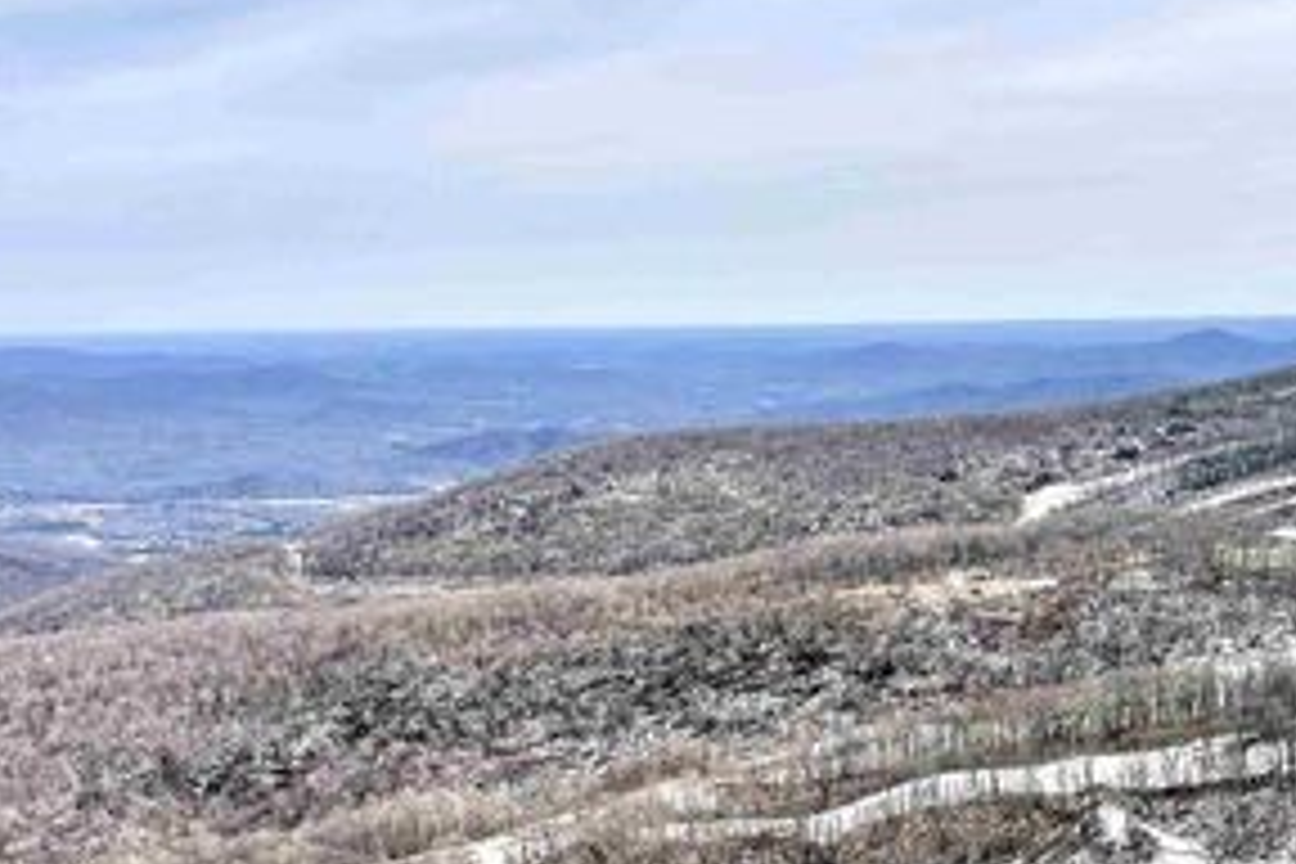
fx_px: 1692
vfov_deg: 28.2
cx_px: 796
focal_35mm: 47
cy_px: 646
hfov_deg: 41.7
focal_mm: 5.7
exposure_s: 1/3968
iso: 50
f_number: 1.5
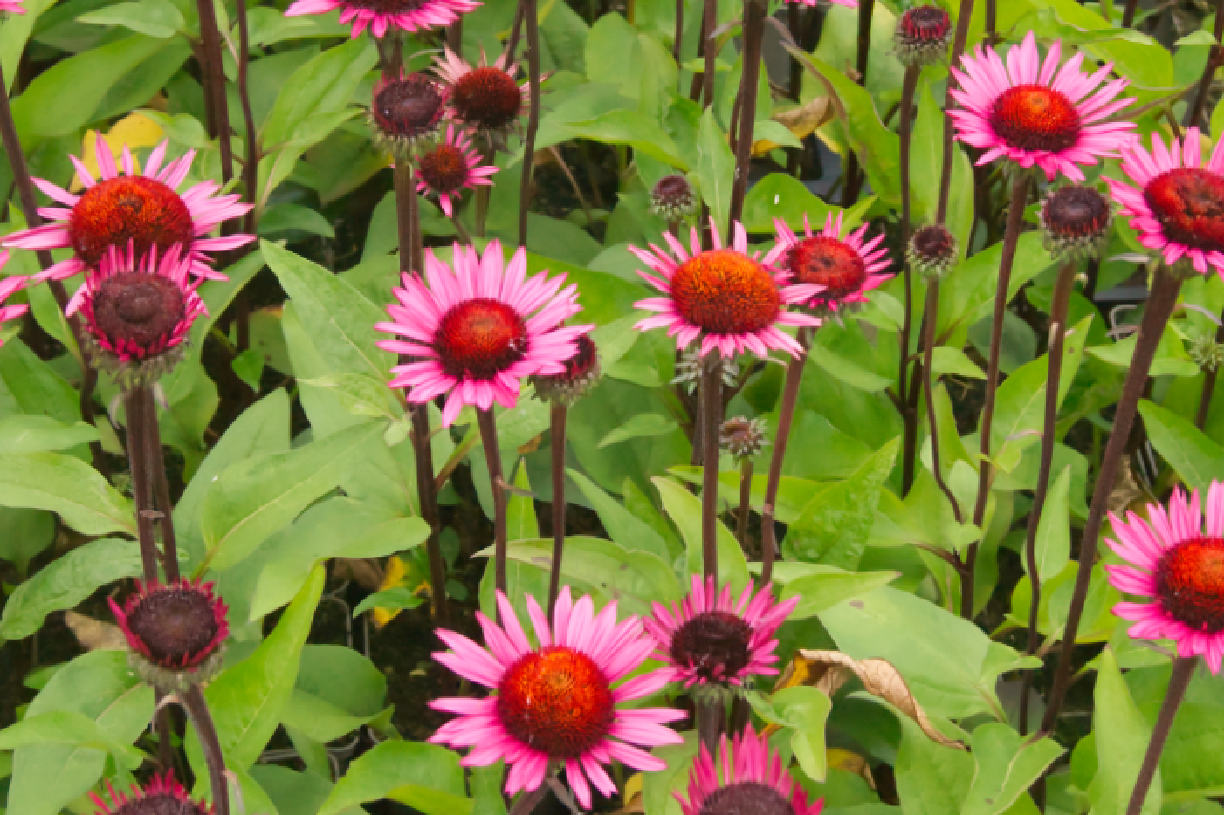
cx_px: 410
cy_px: 138
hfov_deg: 22.6
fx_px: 3054
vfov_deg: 15.1
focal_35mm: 90
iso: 3200
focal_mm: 35
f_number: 10
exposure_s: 1/400
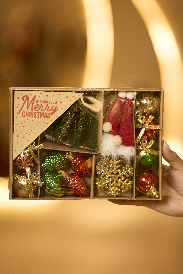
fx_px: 991
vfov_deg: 15.8
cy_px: 137
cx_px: 92
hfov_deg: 10.5
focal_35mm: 130
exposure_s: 1/200
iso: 800
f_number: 2.8
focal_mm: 130
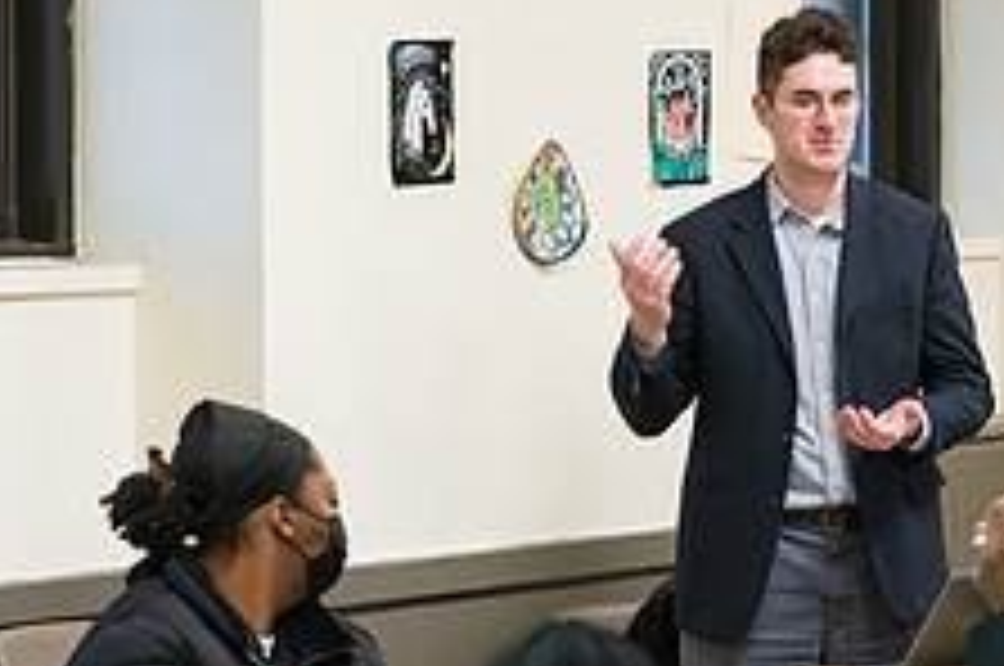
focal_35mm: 182
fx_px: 5068
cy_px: 526
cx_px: 252
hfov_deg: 11.3
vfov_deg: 7.5
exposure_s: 1/200
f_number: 3.2
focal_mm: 70
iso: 1600
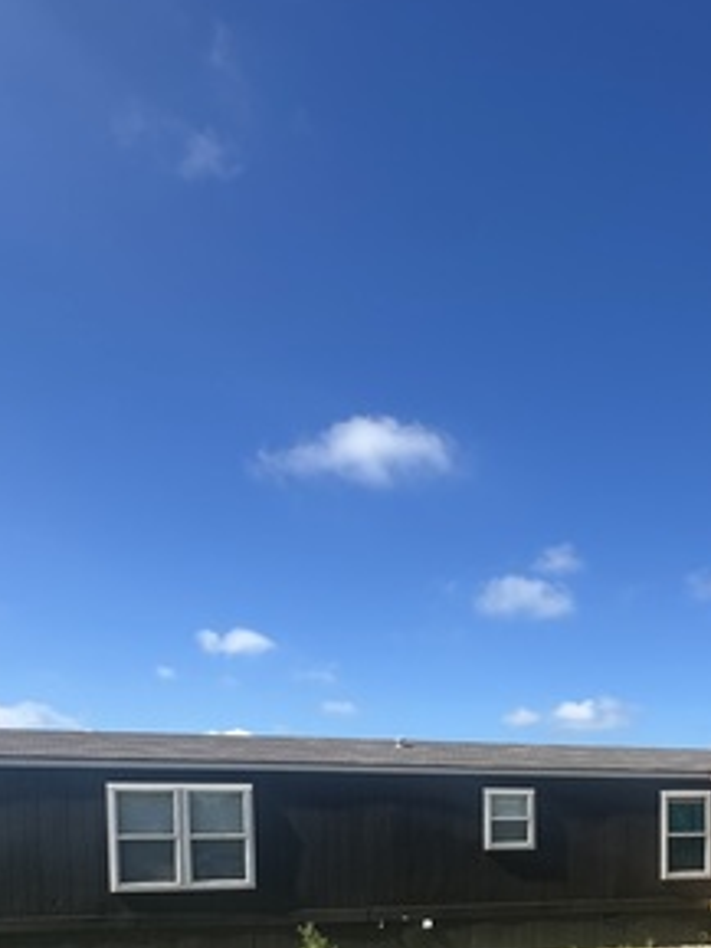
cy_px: 896
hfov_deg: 43.7
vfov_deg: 50.1
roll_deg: -0.9
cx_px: 550
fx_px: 848
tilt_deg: -2.0
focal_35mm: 31
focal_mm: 2.22
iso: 40
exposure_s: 1/561
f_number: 2.2
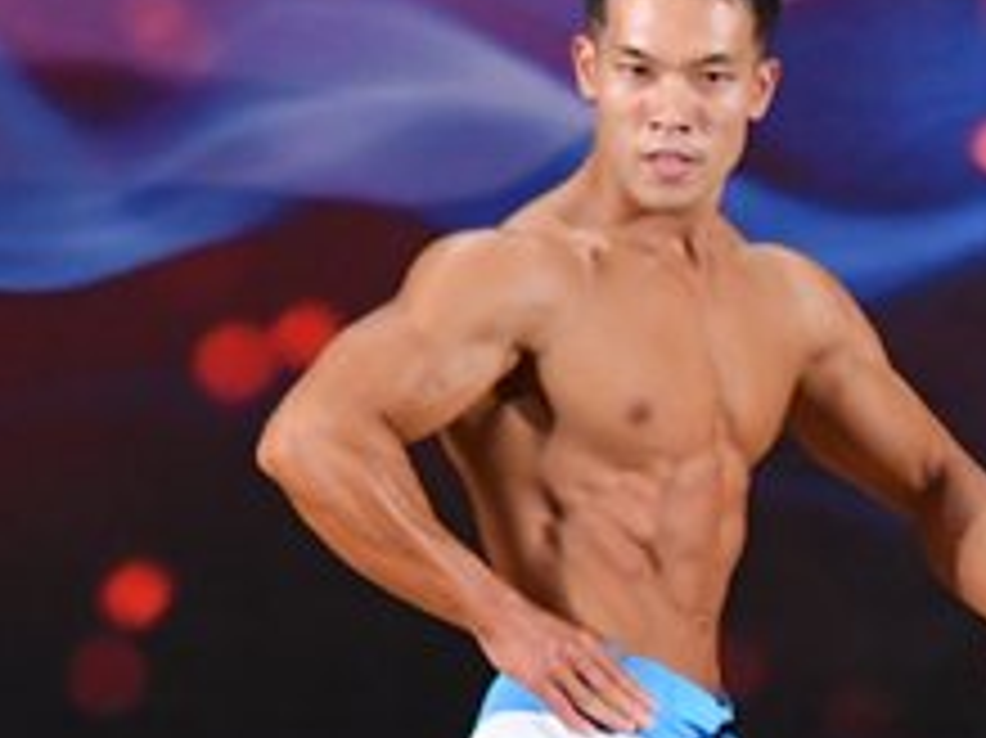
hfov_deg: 2.6
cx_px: 1447
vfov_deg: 1.9
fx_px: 21778
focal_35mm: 765
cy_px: 738
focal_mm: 150
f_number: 5.6
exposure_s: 1/400
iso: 3600
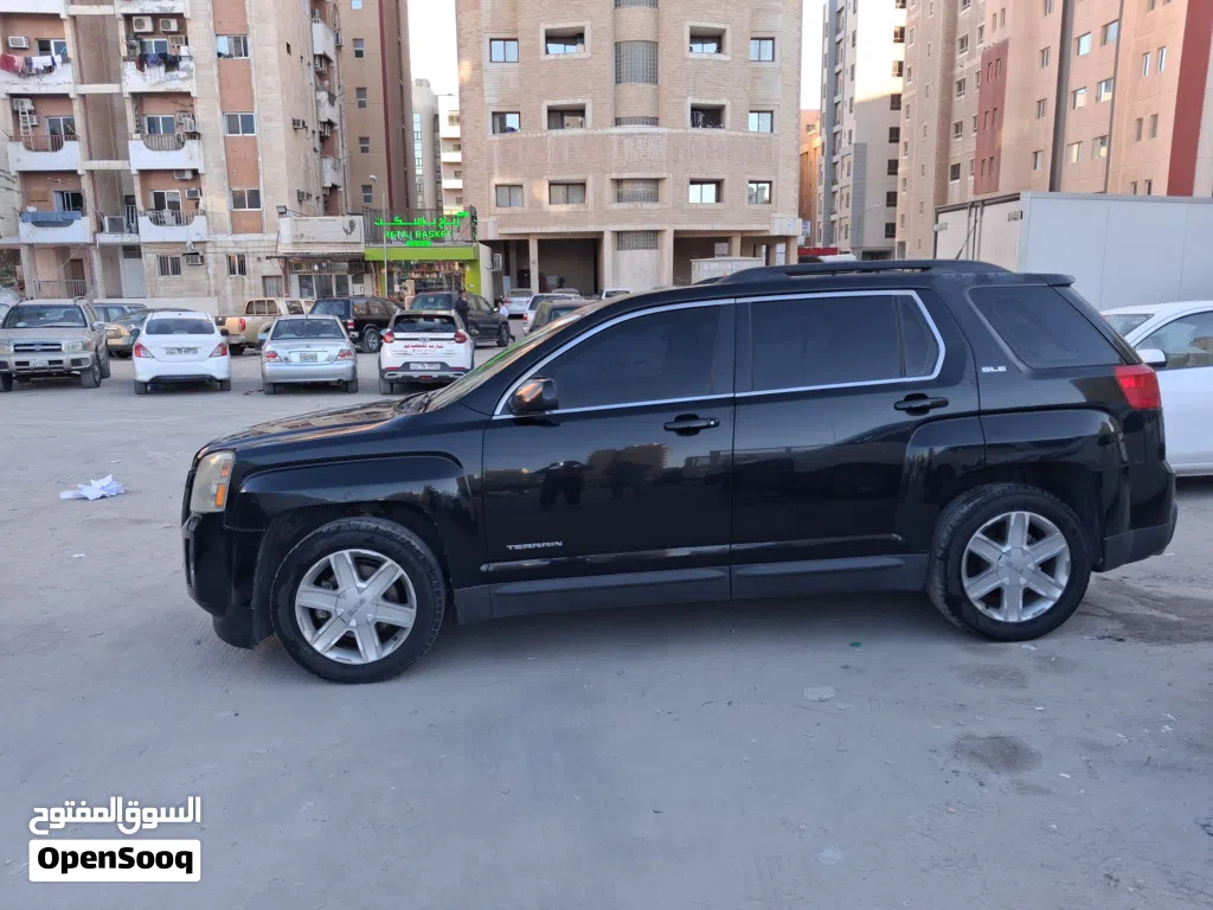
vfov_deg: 51.4
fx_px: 946
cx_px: 606
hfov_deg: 65.3
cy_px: 455
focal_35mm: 27
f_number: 1.8
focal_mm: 4
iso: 20
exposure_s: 1/100
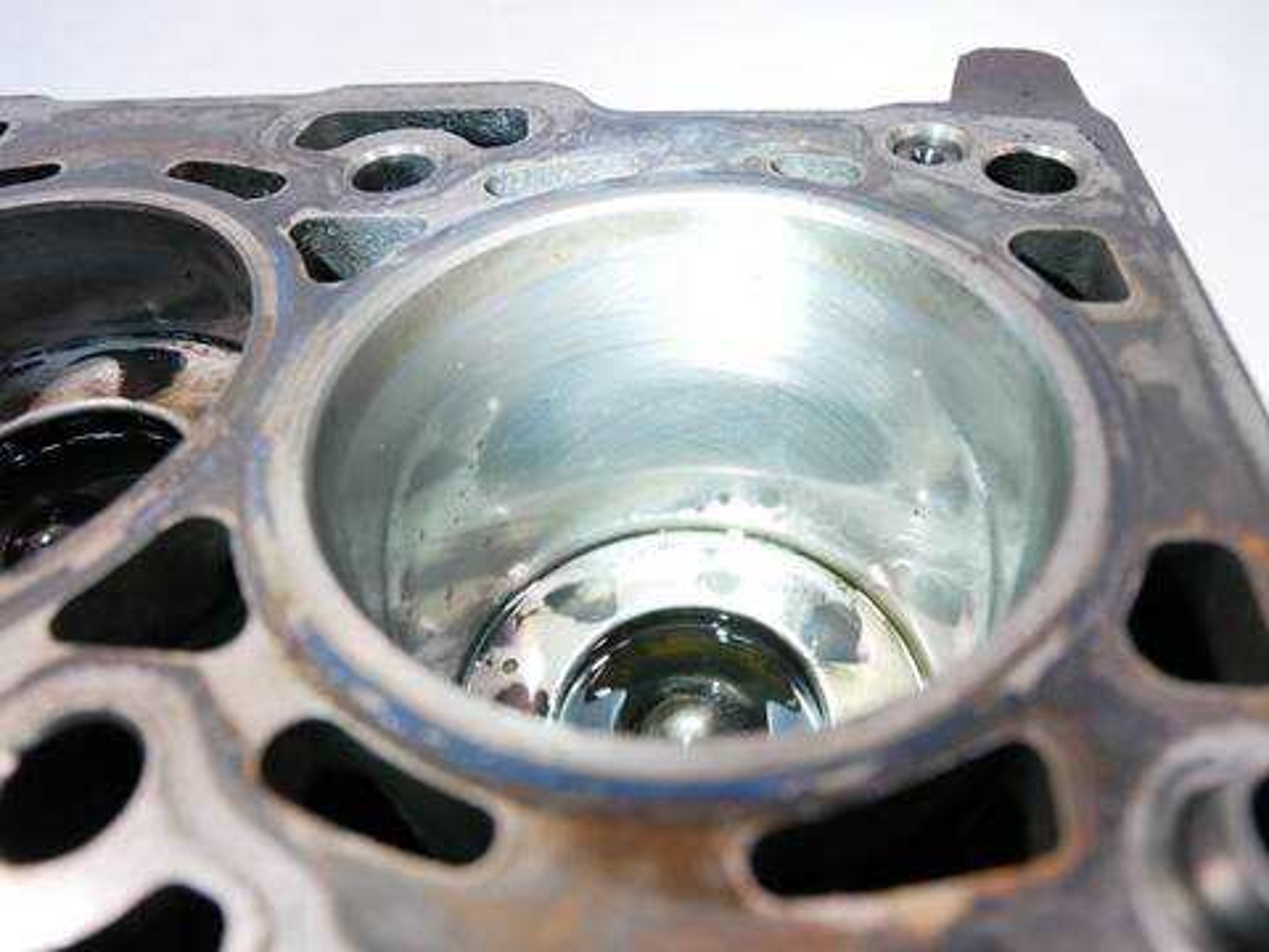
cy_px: 476
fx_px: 880
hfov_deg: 71.6
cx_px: 634
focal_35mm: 24
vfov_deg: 56.8
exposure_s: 1/60
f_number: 3.5
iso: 1250
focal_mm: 12
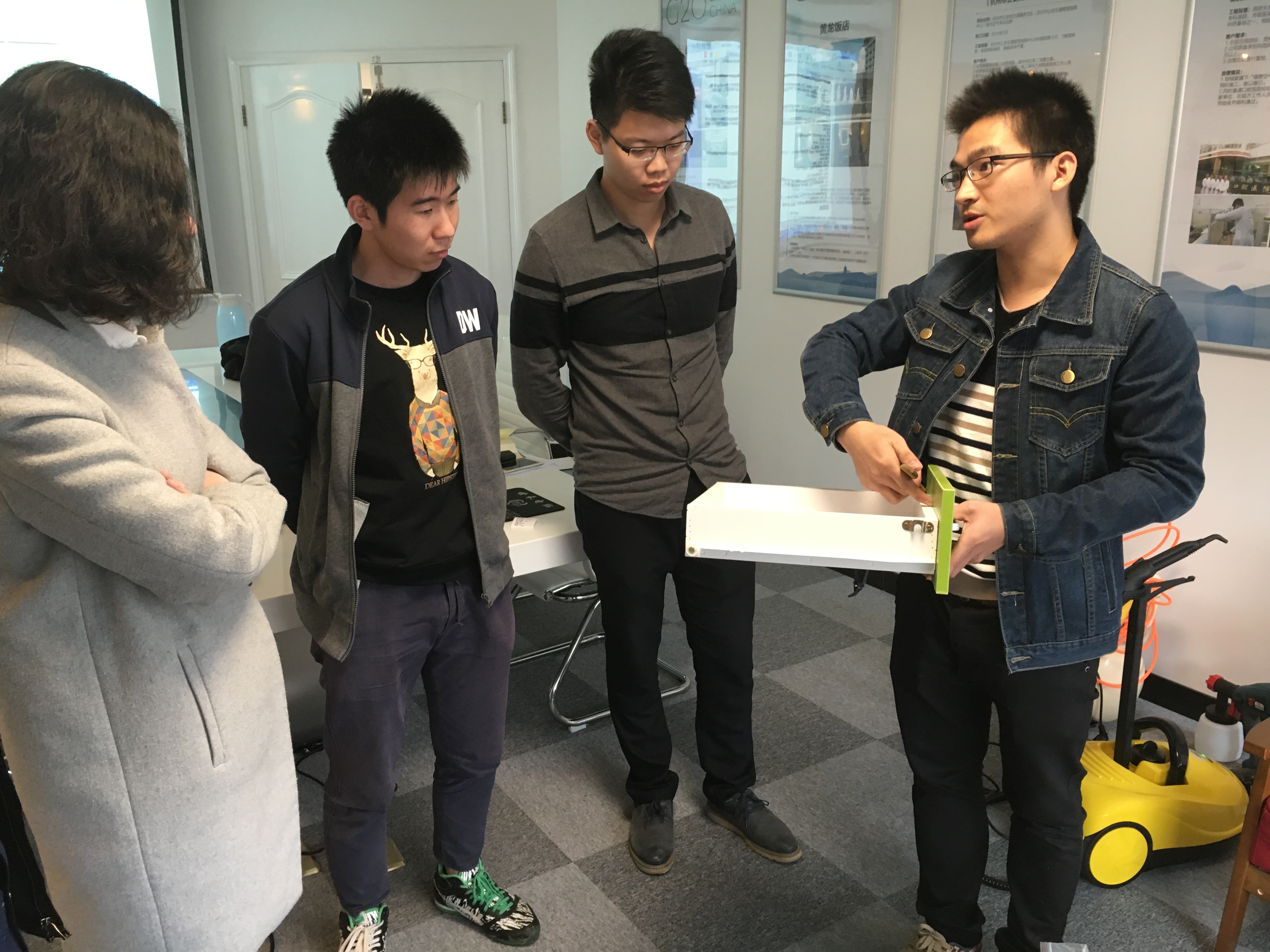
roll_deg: +0.3
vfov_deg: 48.2
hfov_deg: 61.7
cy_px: 476
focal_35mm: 29
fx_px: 1064
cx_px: 635
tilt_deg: -16.0
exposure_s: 1/33
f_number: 2.2
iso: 125
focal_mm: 4.15
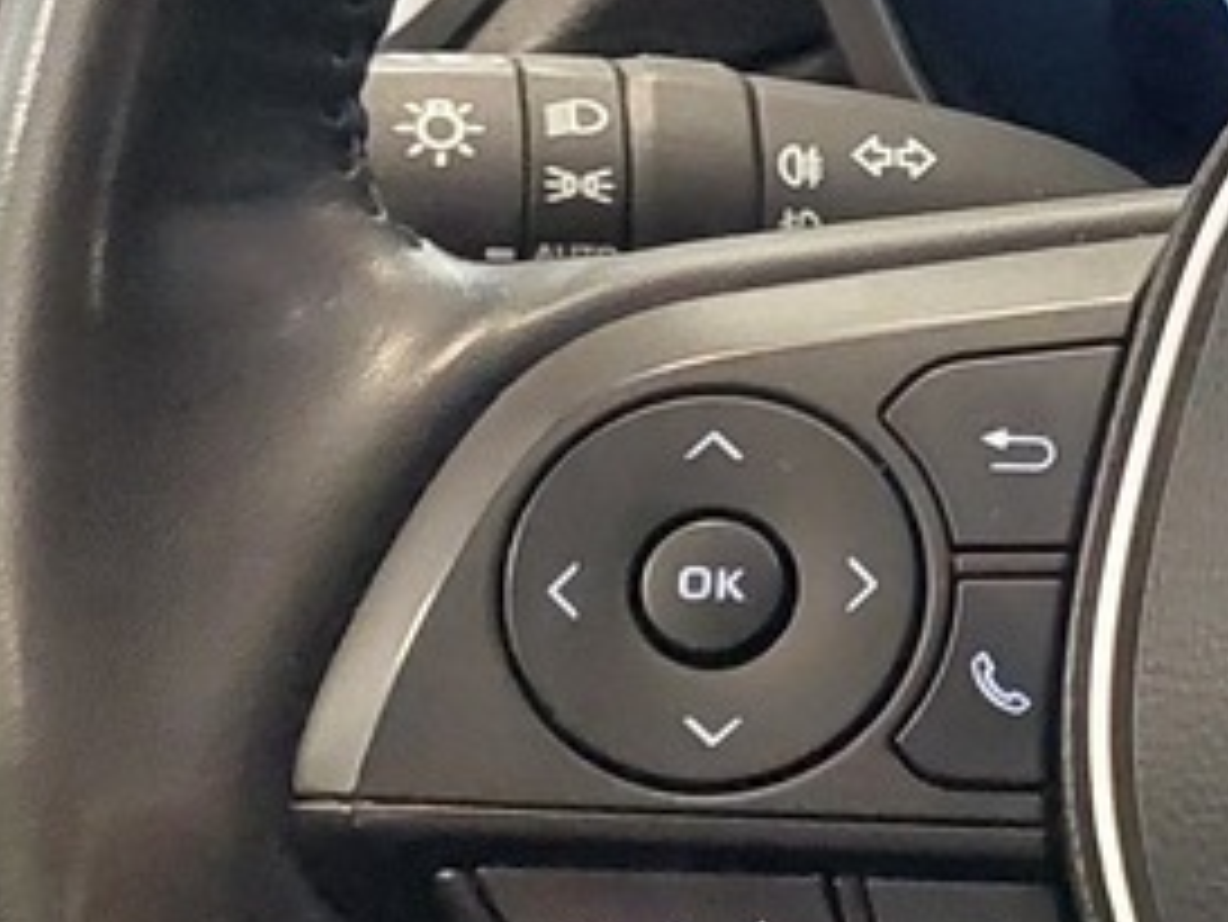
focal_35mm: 132
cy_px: 315
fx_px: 4685
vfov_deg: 11.2
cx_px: 2137
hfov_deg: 13.5
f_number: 1.8
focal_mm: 5.23
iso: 640
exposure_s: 1/25
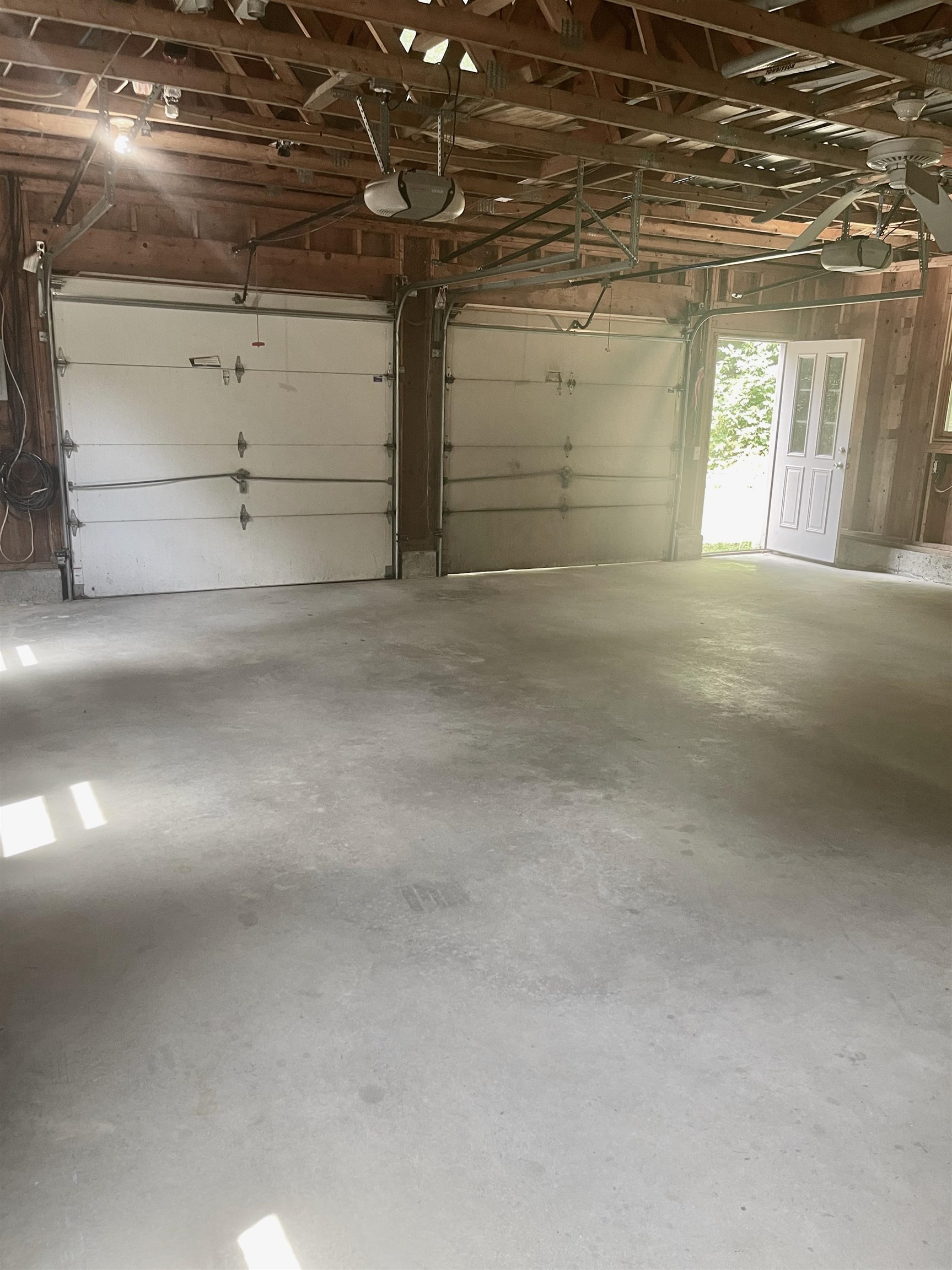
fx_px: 917
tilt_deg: -14.3
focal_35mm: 25
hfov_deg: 54.9
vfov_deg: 69.4
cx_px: 476
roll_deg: -2.6
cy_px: 635
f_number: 1.6
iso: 125
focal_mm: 5.1
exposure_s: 1/61
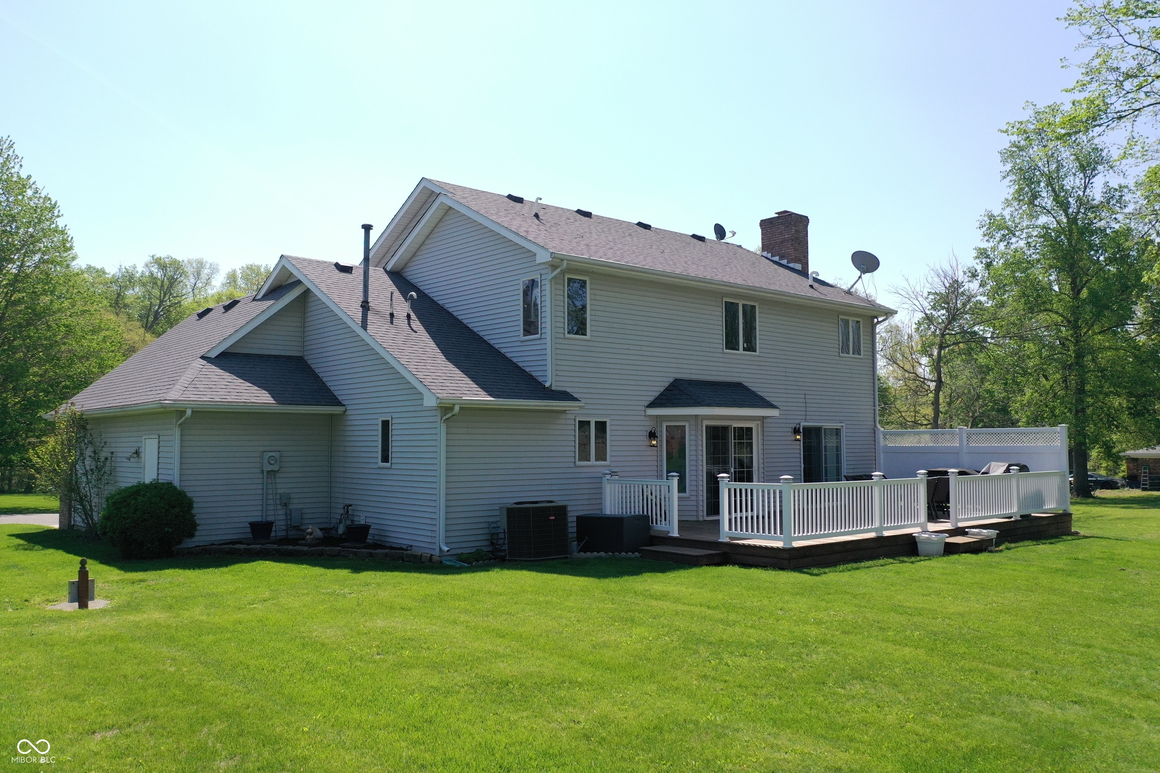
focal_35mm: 28
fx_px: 902
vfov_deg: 46.4
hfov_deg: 65.5
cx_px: 580
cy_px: 386
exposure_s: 1/3200
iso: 400
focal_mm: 10.26
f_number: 3.5
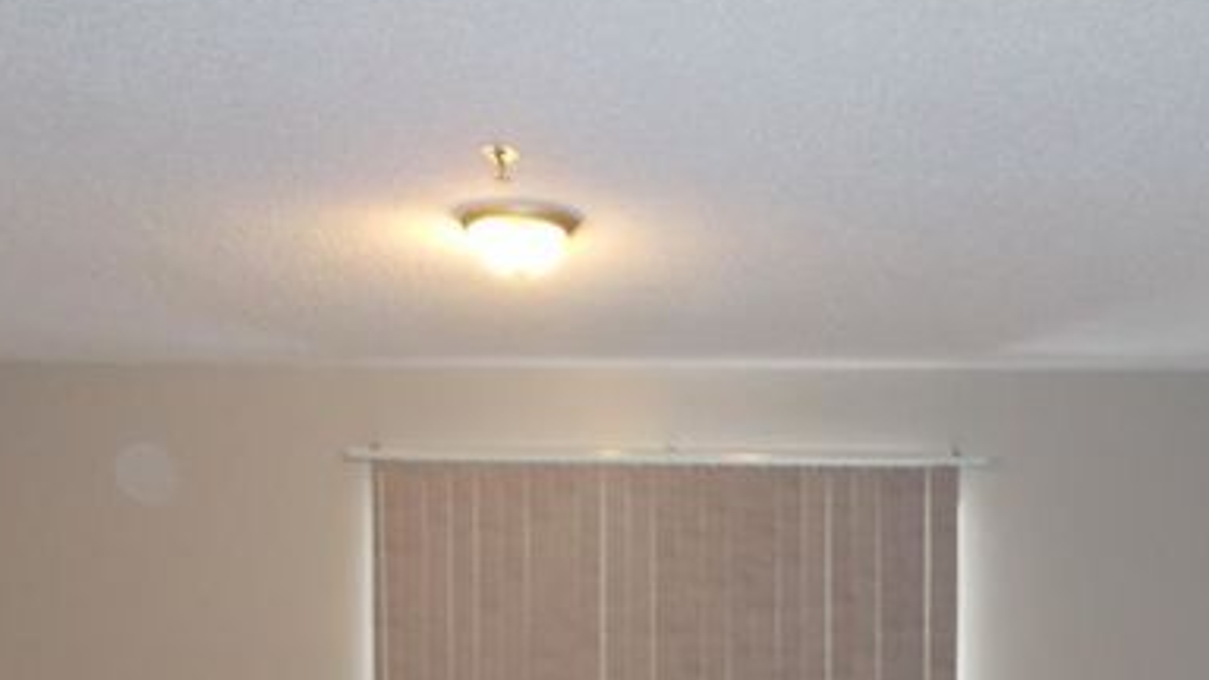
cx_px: 823
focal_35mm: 52
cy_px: 734
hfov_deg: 39.3
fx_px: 1667
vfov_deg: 21.9
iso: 200
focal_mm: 4.6
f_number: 3.2
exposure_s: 1/25
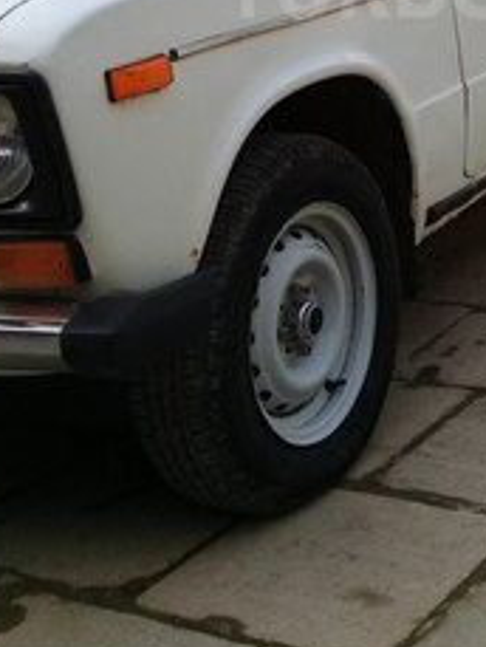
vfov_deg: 27.2
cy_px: -14
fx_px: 1253
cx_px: 441
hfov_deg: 21.4
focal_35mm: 67
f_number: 2.2
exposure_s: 1/114
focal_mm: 3.3
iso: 50
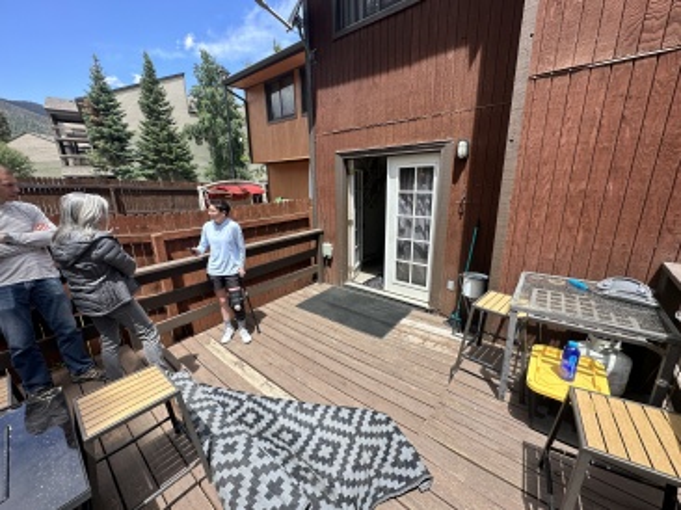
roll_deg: +1.8
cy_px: 255
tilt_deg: -14.0
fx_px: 275
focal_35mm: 14
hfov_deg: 102.1
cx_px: 340
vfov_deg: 85.6
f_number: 2.2
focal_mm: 2.22
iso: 40
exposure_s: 1/720
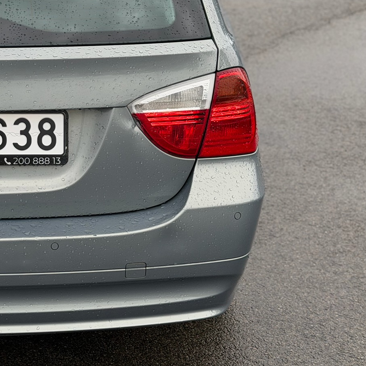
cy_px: 89
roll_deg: -0.6
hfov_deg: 17.4
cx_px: -46
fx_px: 1148
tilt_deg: -14.7
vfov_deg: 18.0
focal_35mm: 96
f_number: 1.78
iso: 64
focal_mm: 6.76
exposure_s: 1/269
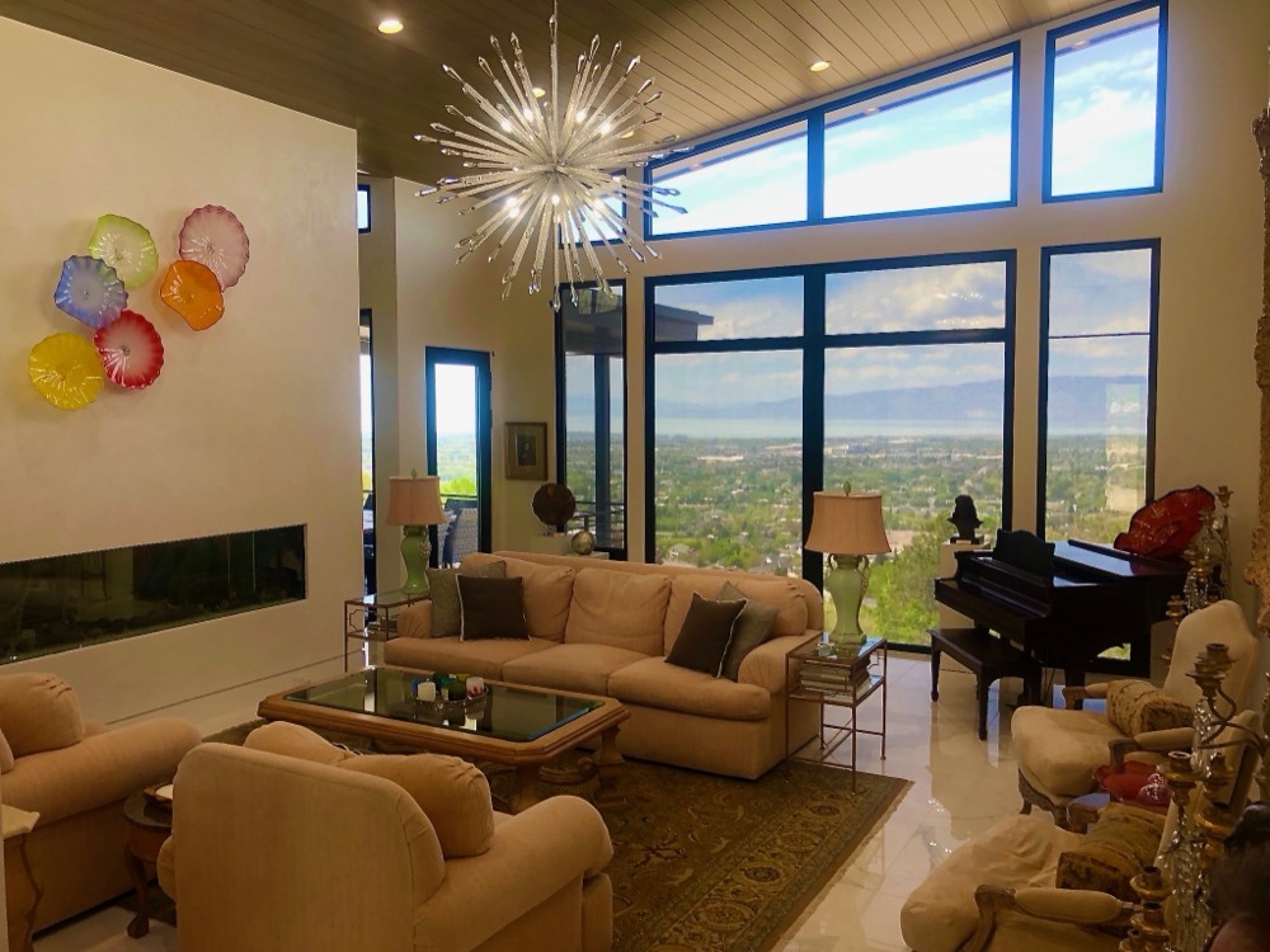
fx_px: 1027
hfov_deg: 63.4
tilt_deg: -5.9
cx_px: 635
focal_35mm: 28
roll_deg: +0.4
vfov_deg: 49.7
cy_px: 476
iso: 40
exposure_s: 1/120
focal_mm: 3.99
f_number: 1.8
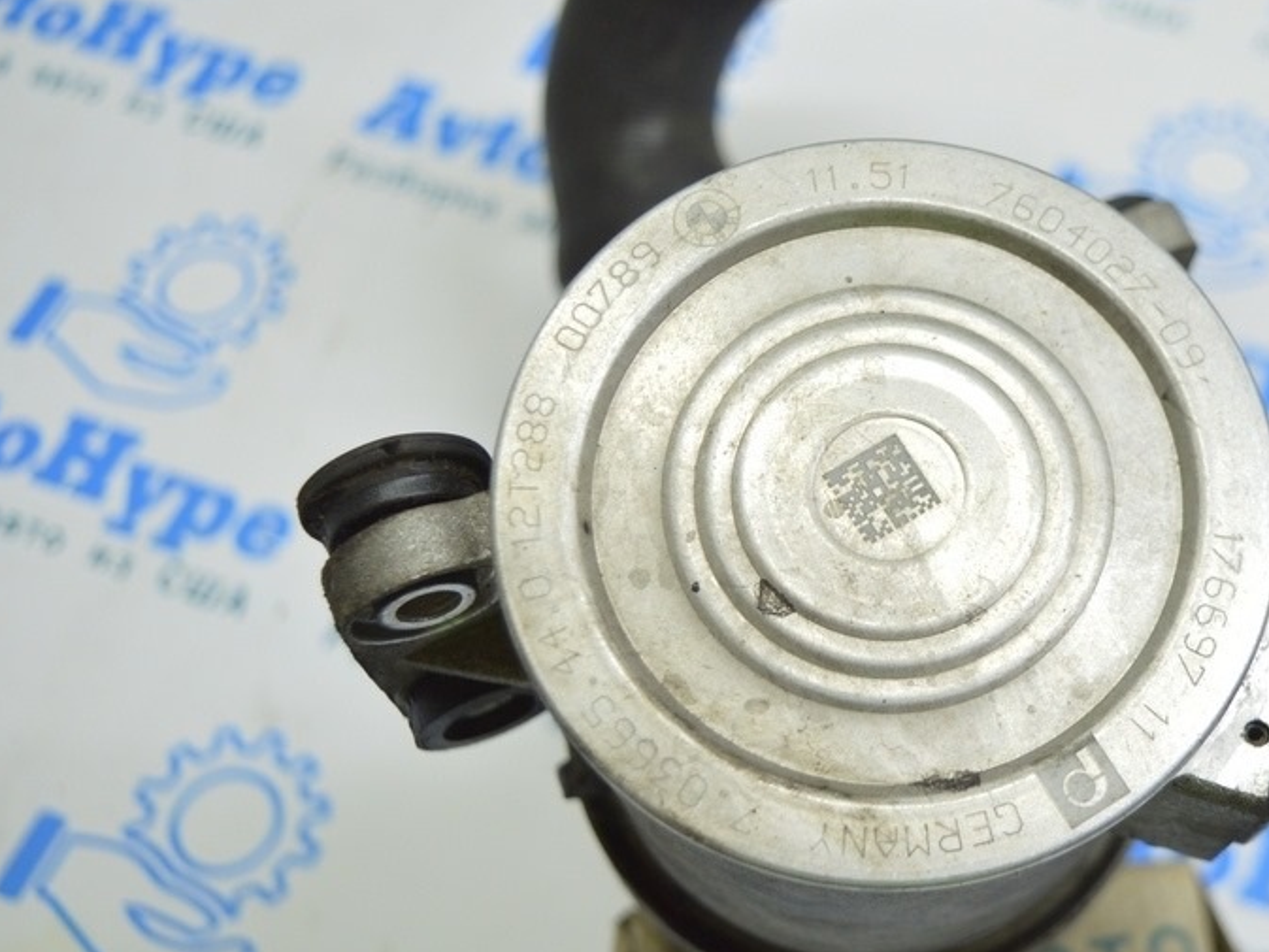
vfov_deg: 25.7
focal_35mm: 57
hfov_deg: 33.4
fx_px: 2090
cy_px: 451
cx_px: 882
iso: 400
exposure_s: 1/50
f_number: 4
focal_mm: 26
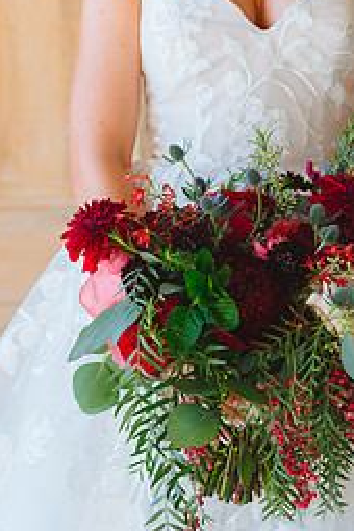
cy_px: 239
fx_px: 2080
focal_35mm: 141
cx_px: 257
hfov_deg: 9.7
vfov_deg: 14.5
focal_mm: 80
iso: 640
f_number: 2.8
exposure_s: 1/250
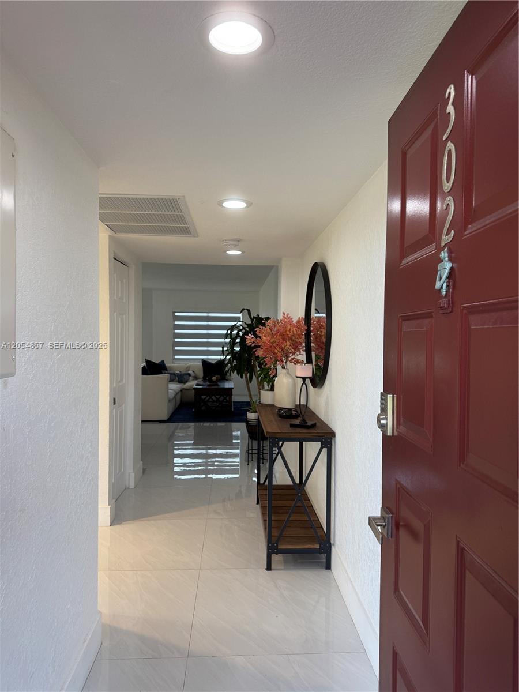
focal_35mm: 24
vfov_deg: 71.6
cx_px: 260
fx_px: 480
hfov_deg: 56.8
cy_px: 346
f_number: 1.78
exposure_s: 1/60
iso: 125
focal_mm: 6.76
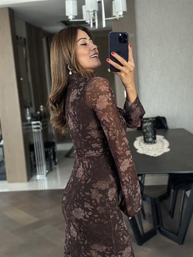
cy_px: 128
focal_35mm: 48
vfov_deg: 39.6
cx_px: 96
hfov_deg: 30.3
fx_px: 357
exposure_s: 1/40
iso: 640
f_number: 1.78
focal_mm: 6.86
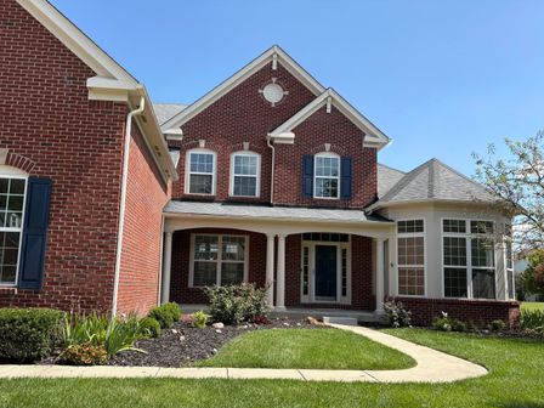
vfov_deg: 48.1
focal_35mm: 29
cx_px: 245
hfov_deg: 61.5
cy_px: 226
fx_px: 456
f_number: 1.6
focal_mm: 5.96
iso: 50
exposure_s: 1/2012
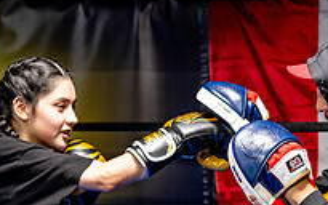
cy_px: 250
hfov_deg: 17.4
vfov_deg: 10.8
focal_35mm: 119
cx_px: 251
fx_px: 1063
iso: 1600
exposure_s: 1/500
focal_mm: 35
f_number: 2
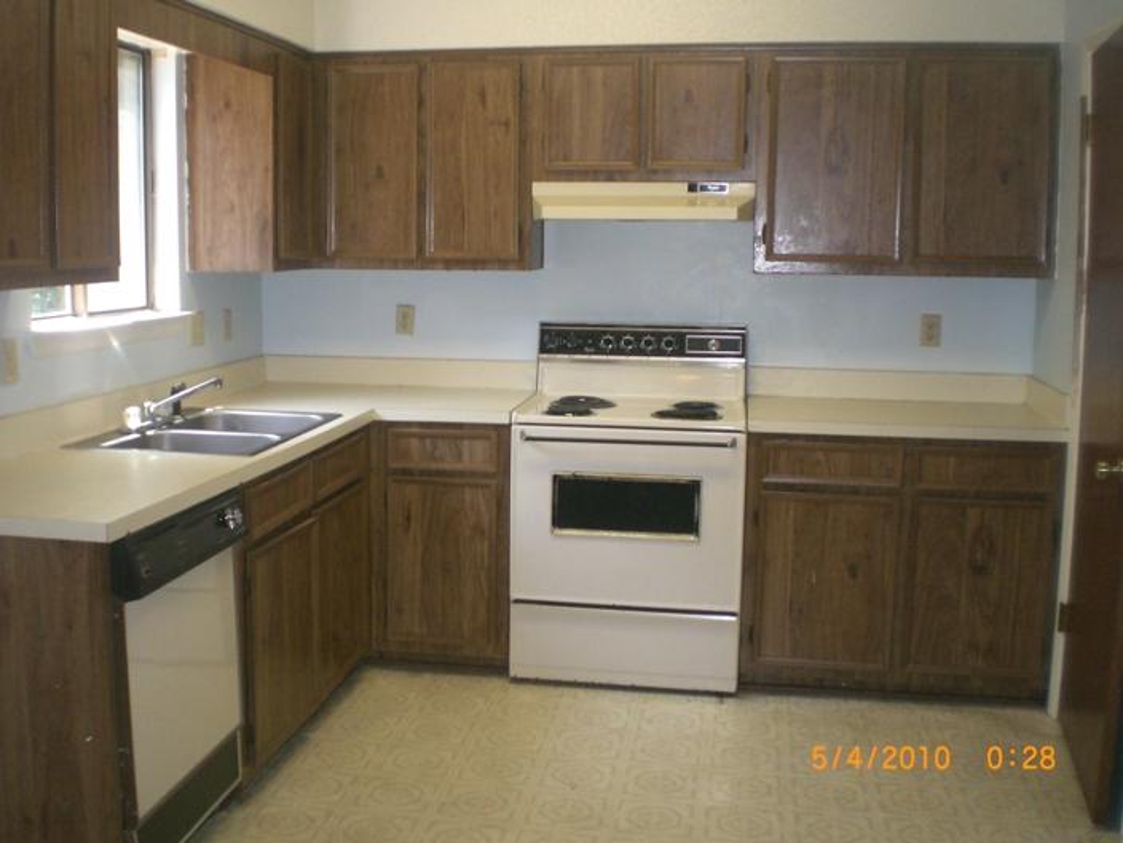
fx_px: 1233
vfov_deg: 37.7
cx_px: 562
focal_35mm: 38
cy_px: 422
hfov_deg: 49.0
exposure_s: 1/60
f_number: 3.1
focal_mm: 6.3
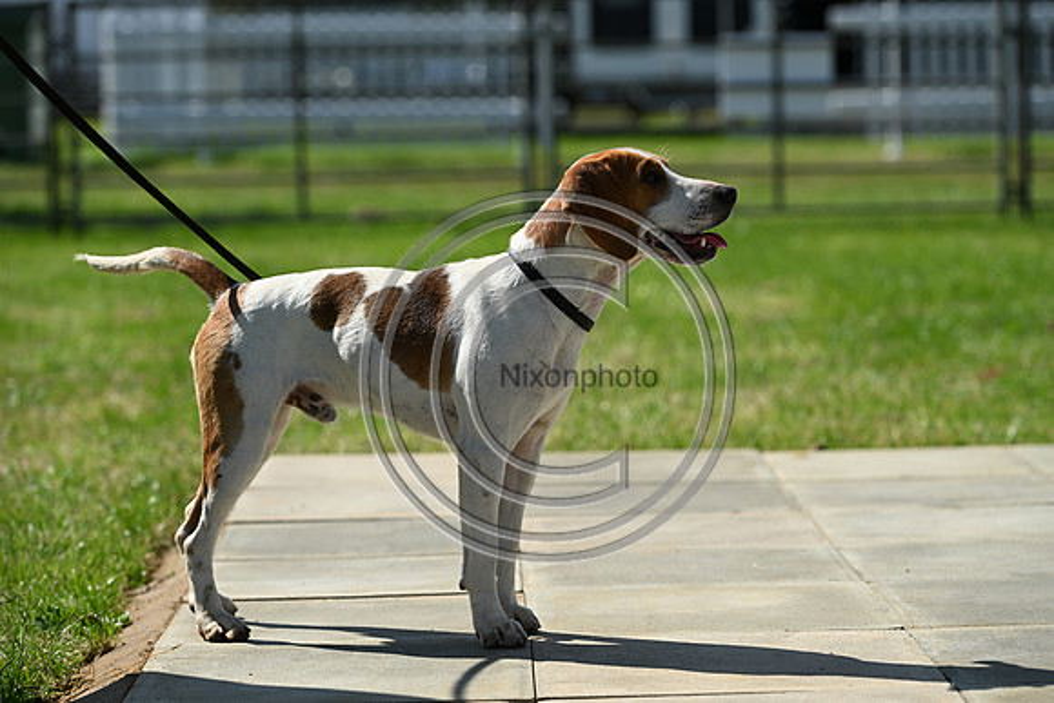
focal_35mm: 125
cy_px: 352
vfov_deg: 11.0
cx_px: 527
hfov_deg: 16.4
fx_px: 3660
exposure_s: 1/1250
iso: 125
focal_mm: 125
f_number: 4.5
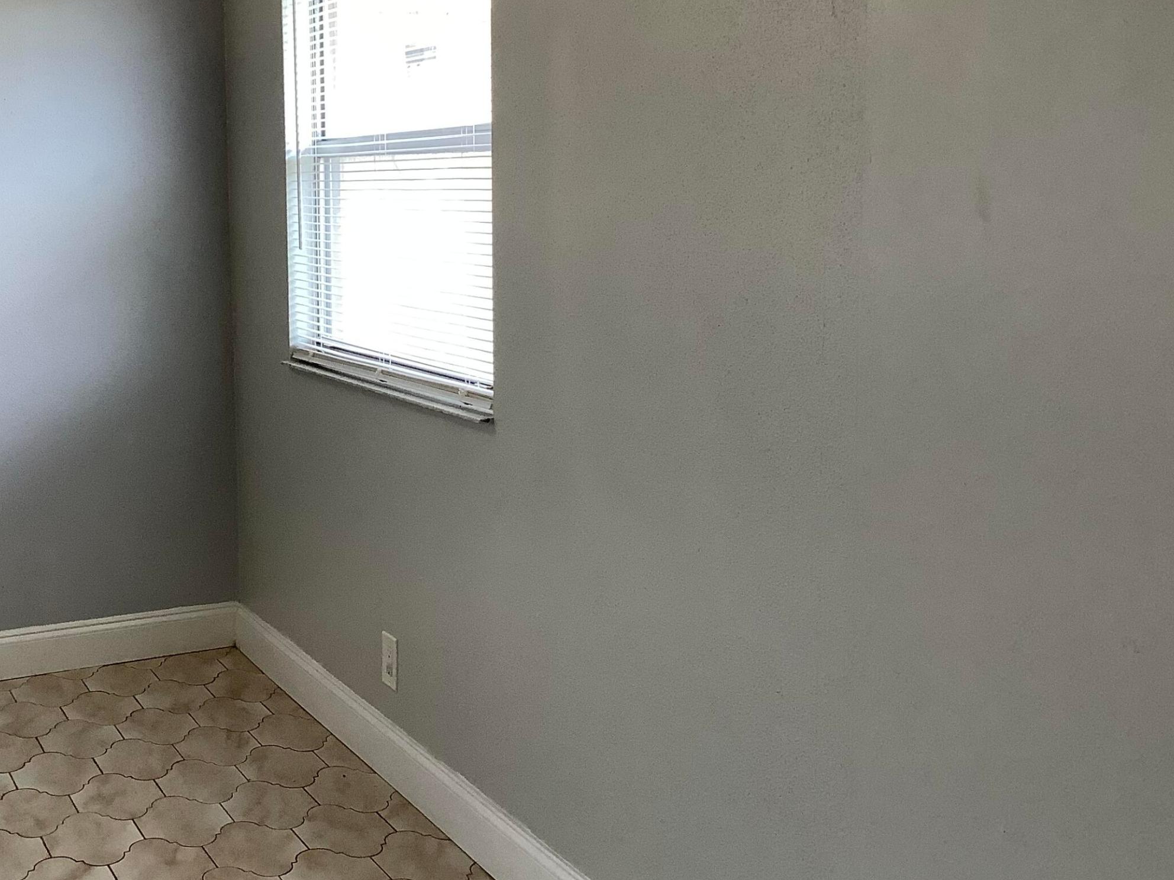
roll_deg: +0.1
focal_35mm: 45
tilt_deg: -7.6
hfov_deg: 41.2
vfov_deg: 32.1
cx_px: 331
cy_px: 351
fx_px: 1526
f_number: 2.4
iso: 80
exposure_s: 1/100
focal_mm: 3.3
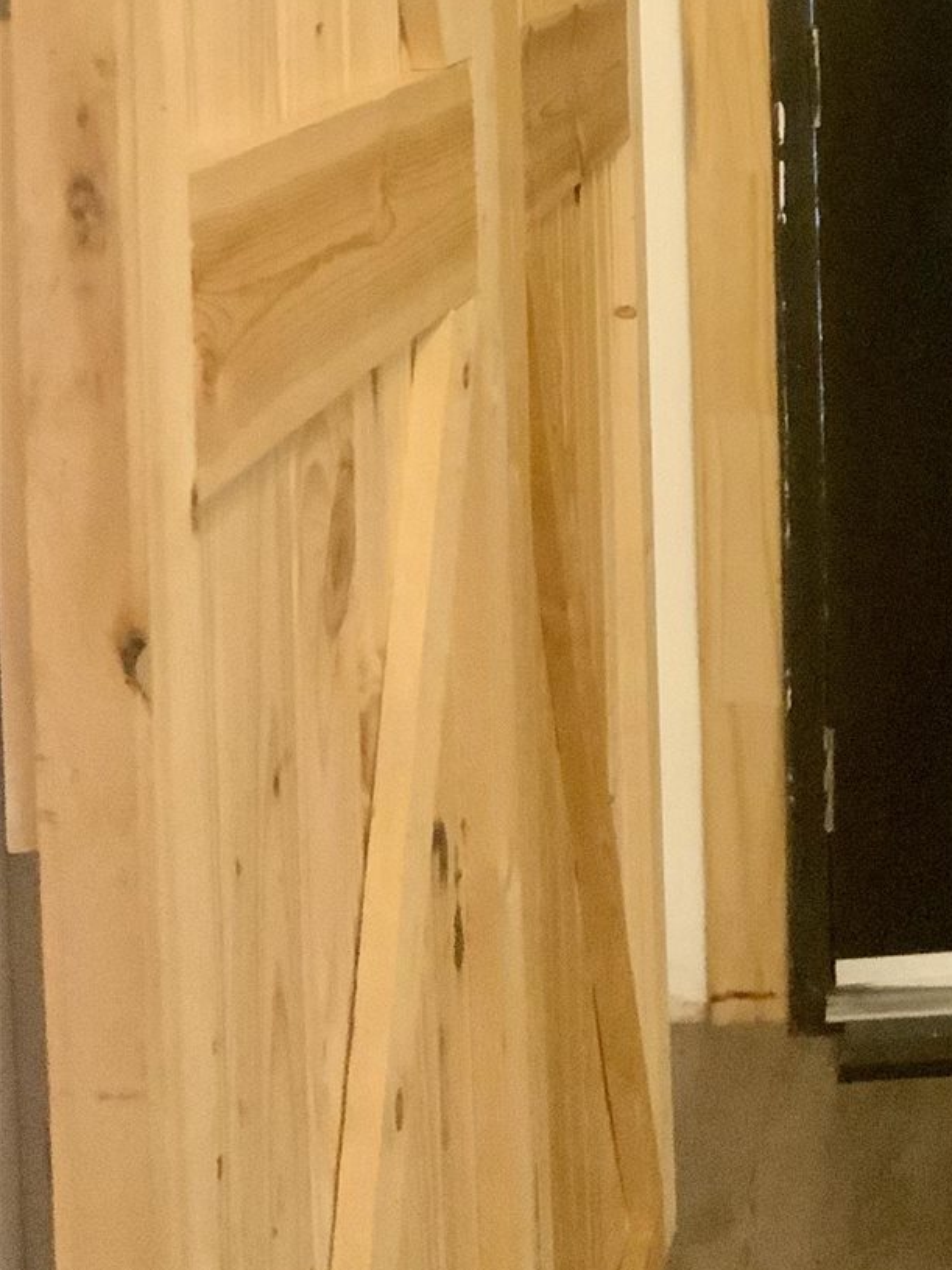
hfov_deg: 16.7
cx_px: 1345
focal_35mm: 82
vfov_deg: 22.8
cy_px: -16
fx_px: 3008
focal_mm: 3
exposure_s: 1/30
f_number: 1.8
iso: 500
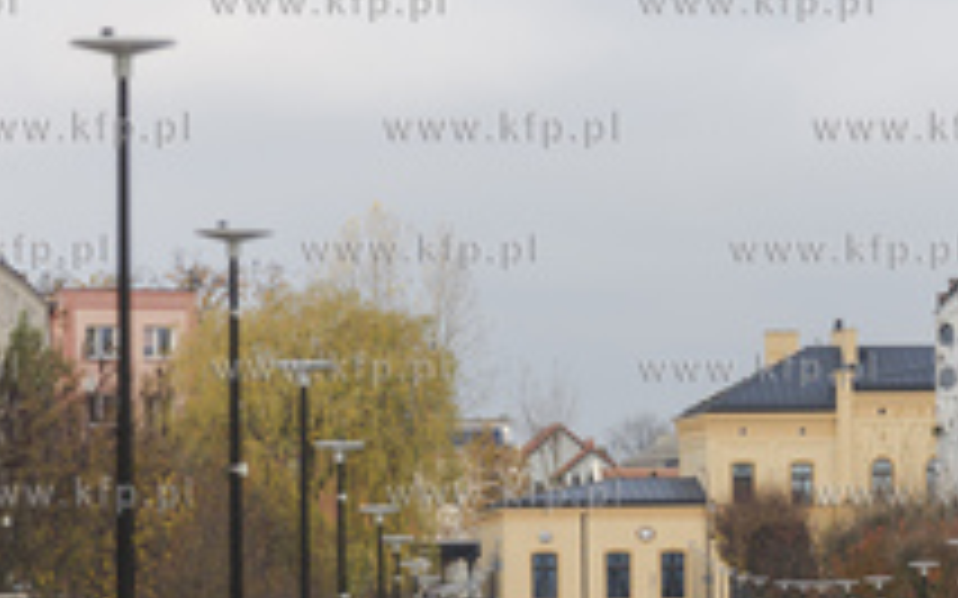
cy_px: 555
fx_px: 9997
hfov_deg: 5.5
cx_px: 661
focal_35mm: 383
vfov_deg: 3.4
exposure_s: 1/1600
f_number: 4.5
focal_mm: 200
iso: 400
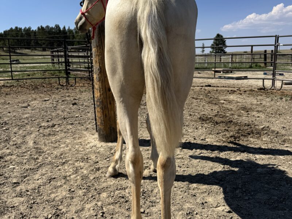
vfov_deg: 56.8
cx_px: 146
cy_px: 110
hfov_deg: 71.6
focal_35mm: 24
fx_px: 202
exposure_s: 1/6410
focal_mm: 6.76
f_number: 1.78
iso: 80
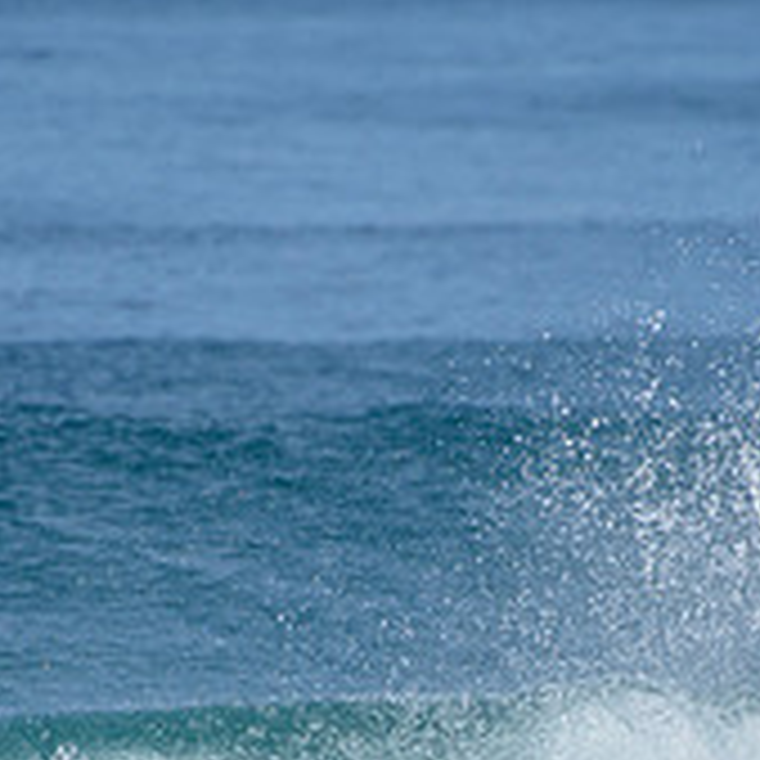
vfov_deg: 1.2
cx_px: 643
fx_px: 36141
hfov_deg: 1.2
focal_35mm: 1455
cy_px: 857
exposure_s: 1/2500
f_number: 5.6
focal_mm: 500
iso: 180
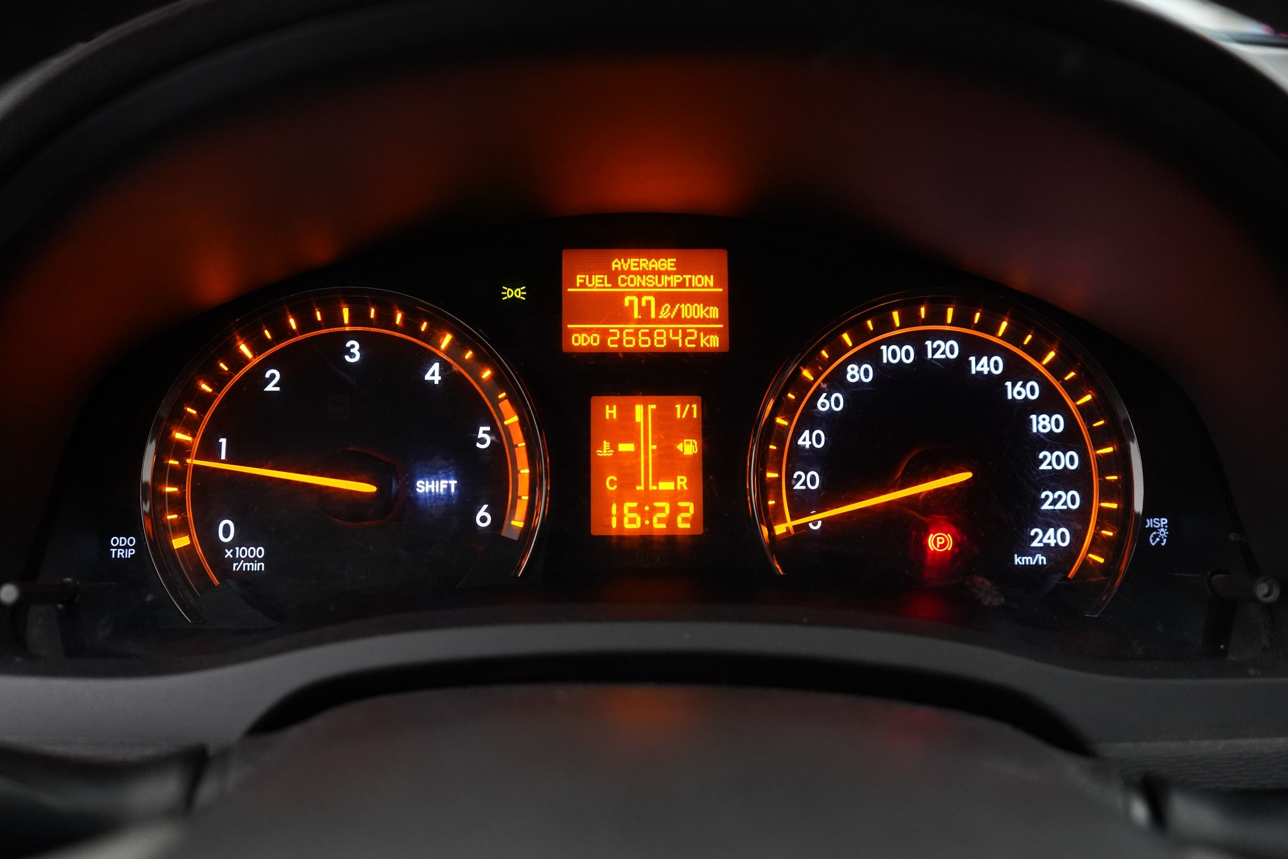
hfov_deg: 60.3
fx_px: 1109
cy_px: 430
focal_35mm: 31
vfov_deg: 42.3
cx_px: 644
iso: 4000
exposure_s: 1/60
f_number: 3.5
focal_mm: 31
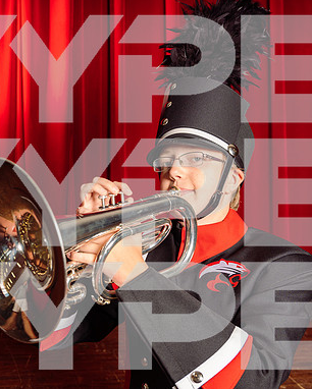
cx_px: 102
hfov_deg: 31.8
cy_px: 193
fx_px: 542
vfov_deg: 39.5
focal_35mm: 47
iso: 200
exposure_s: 1/250
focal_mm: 33
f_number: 5
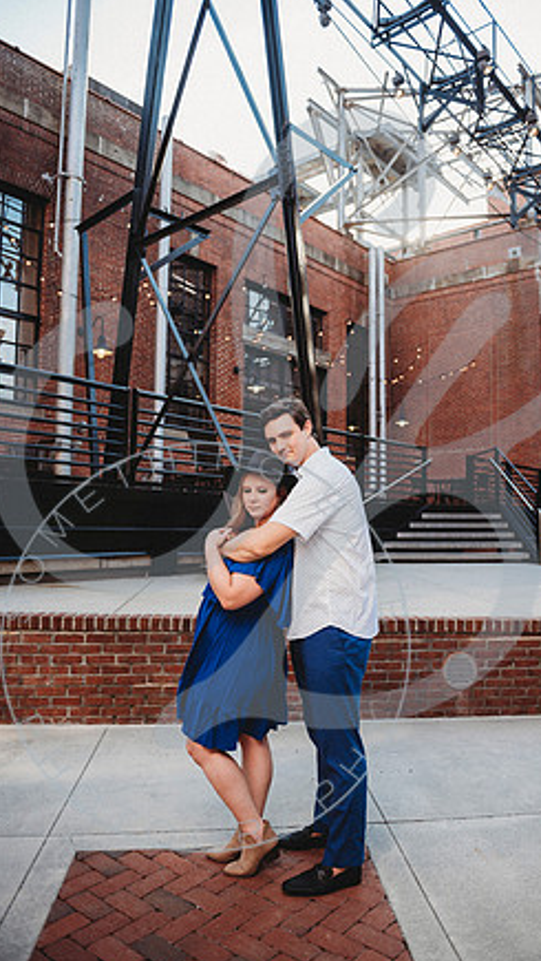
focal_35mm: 26
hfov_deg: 44.3
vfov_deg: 71.9
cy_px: 479
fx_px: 662
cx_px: 305
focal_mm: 24
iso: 100
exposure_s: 1/400
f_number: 2.8
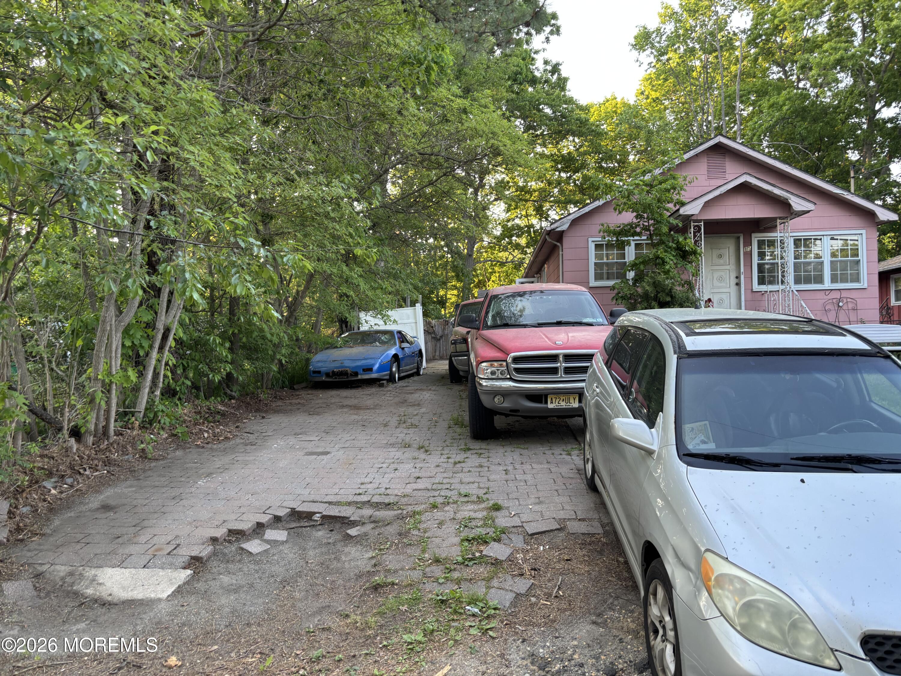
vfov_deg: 53.1
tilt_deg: +0.2
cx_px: 450
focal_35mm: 26
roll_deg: -1.6
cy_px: 338
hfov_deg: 67.3
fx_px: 677
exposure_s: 1/121
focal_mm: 5.96
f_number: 1.6
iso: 64
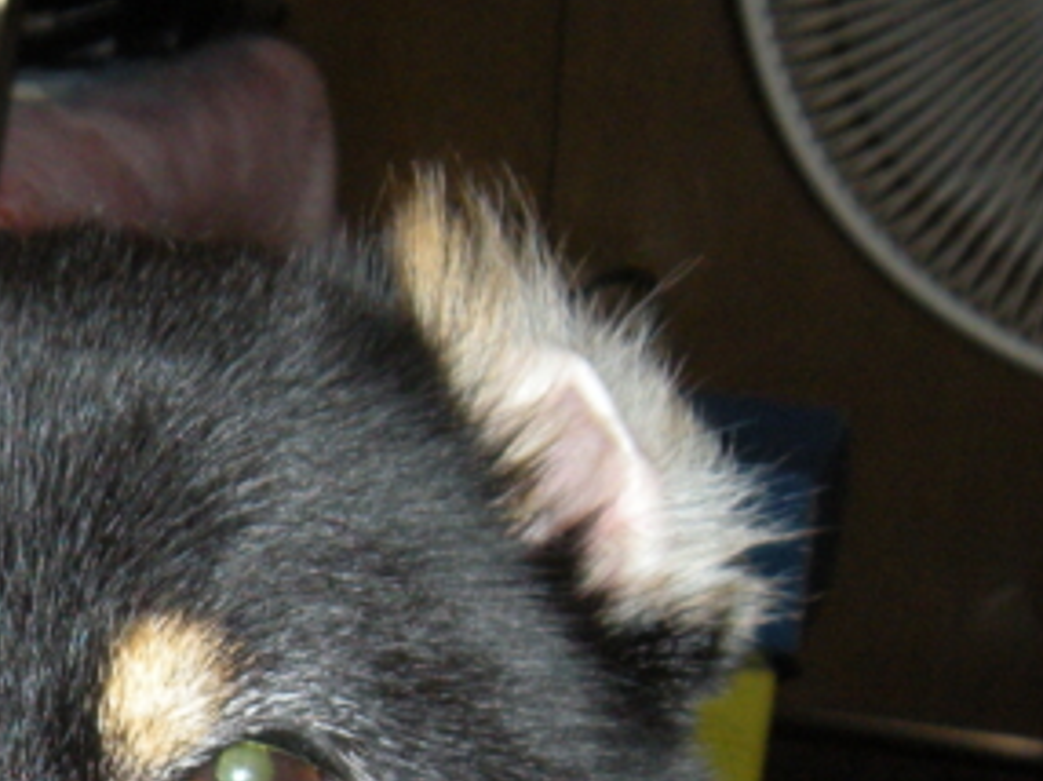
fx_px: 2950
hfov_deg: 19.3
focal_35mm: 98
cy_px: 949
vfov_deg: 14.6
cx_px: -66
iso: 200
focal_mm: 5.9
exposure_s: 1/60
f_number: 3.8
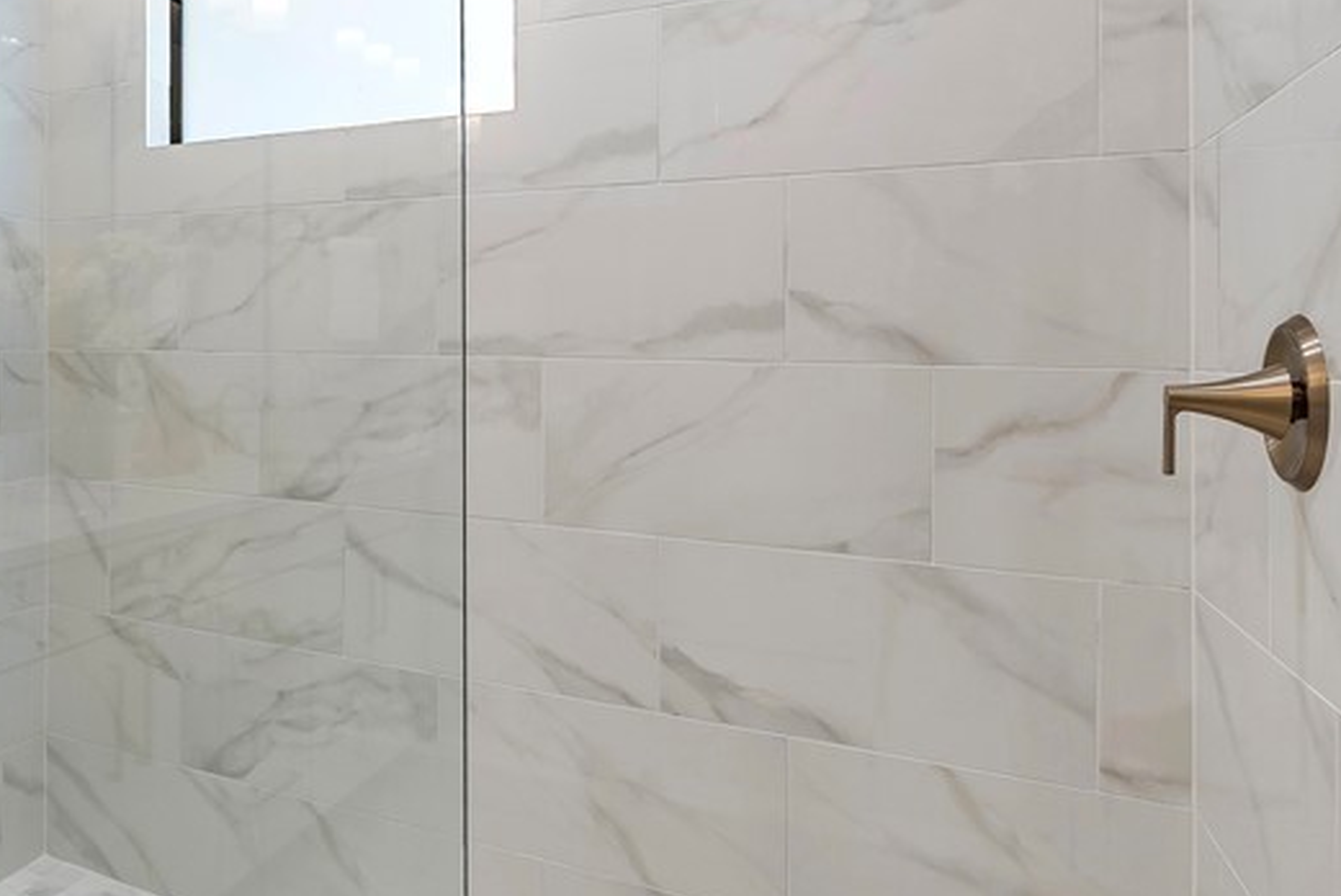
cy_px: 561
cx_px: 292
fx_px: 932
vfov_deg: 50.8
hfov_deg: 65.8
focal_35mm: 25
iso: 200
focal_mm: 12
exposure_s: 1/20
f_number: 8
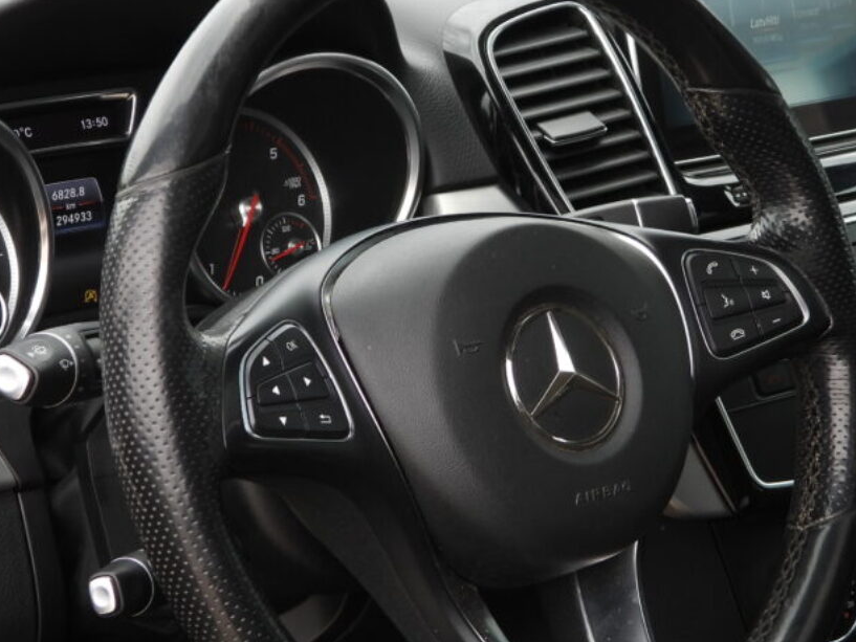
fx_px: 2424
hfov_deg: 20.0
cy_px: 342
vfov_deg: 15.1
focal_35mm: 98
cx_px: 422
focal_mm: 9
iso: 100
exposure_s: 1/80
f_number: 3.2
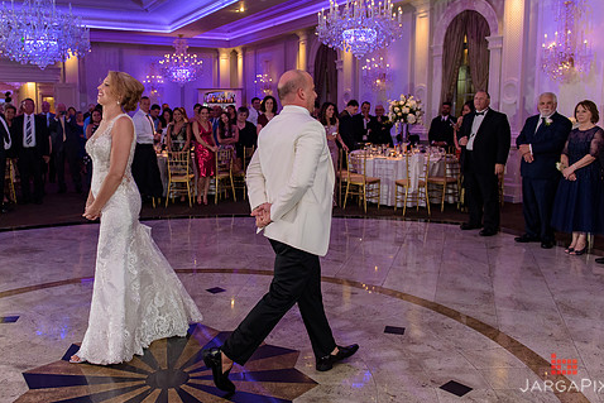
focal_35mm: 34
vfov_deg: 38.8
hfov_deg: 55.7
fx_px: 571
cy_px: 175
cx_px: 274
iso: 1600
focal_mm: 28
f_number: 3.2
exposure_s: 1/125
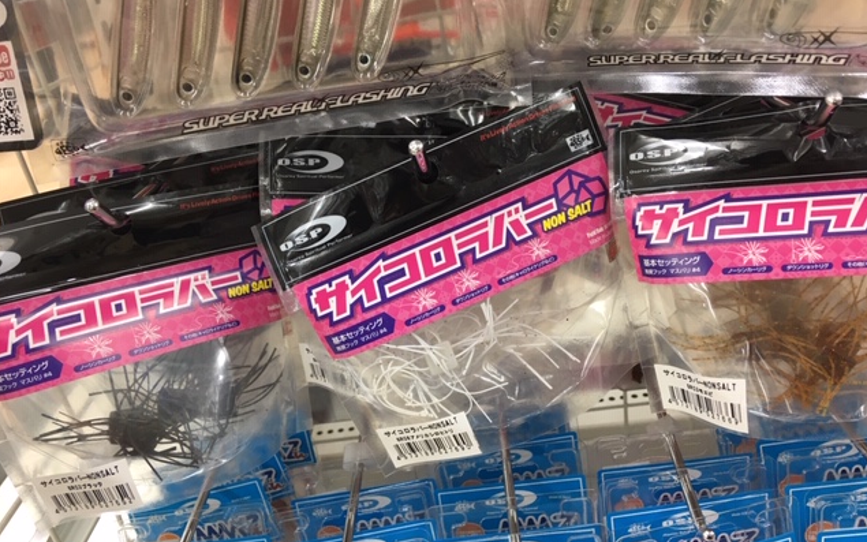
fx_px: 733
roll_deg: +10.7
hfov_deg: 61.2
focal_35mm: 31
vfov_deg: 40.4
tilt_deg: -28.9
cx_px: 433
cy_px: 322
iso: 50
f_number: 2.2
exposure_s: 1/33
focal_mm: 4.15
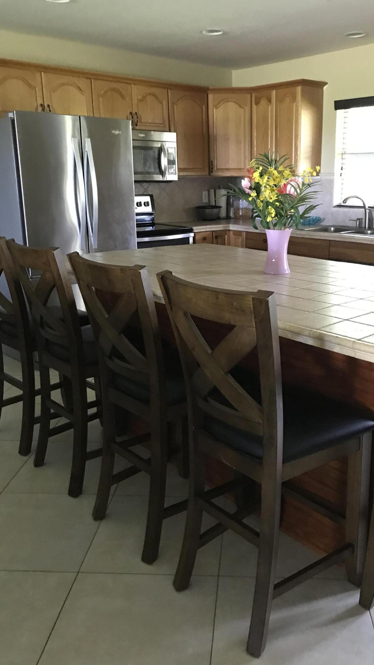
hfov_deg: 37.6
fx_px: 547
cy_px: 335
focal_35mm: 31
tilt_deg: -16.1
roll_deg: +0.0
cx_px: 227
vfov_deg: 62.6
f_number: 1.8
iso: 100
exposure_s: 1/12
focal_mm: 3.99
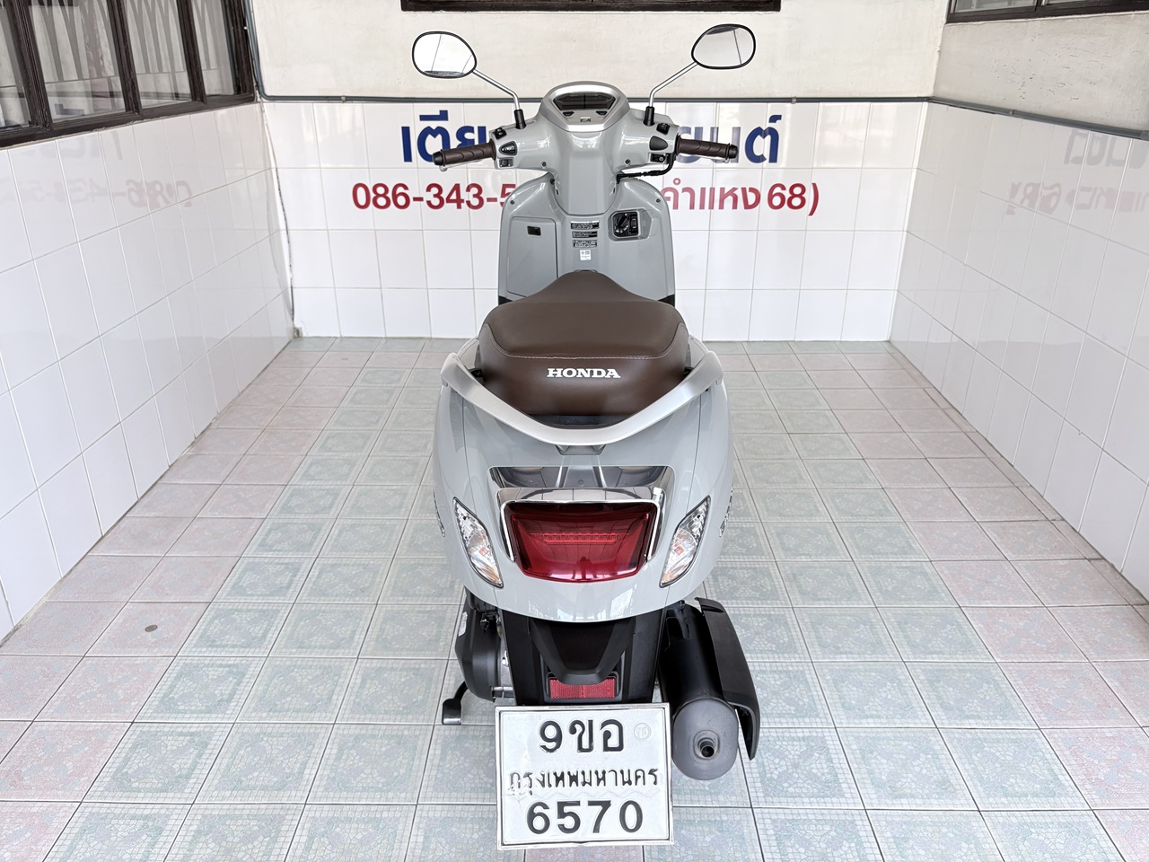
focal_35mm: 26
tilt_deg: -24.0
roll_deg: +0.5
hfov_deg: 67.3
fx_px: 863
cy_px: 431
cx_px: 574
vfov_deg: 53.1
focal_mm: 5.96
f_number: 1.6
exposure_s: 1/116
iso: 125
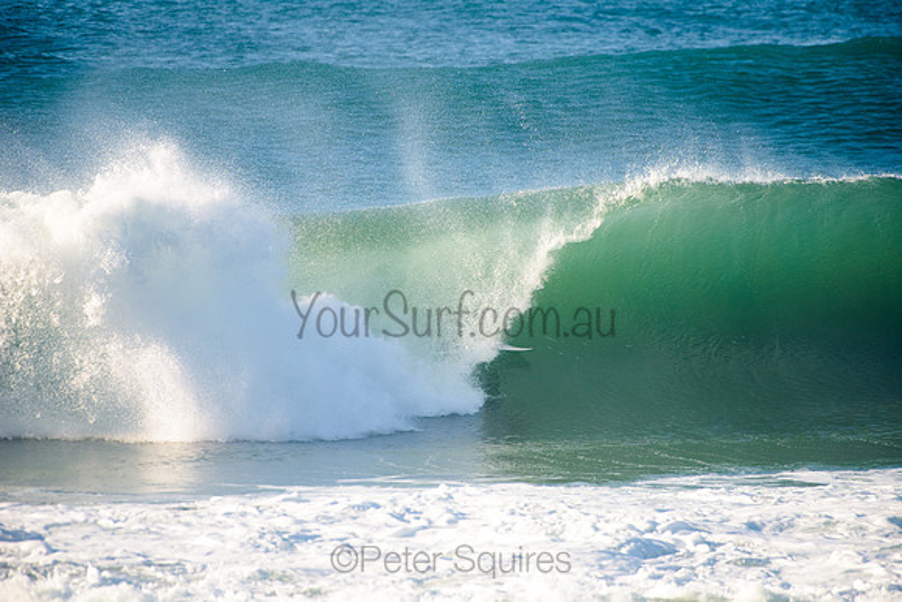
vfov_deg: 2.8
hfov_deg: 4.1
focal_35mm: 500
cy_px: 301
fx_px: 12530
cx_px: 451
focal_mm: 500
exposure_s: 1/1600
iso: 250
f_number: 5.6
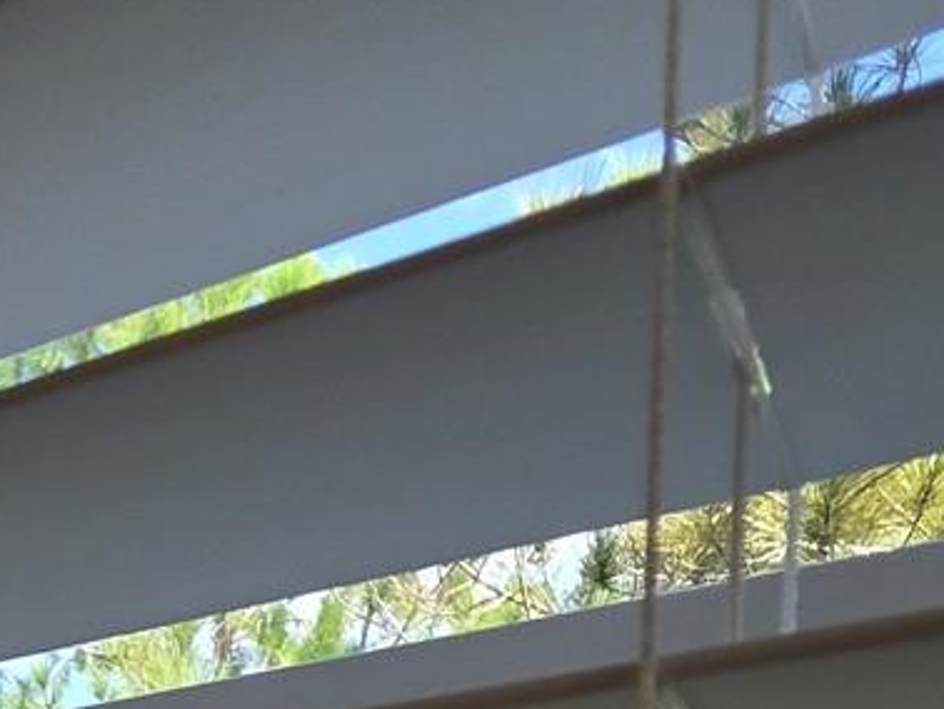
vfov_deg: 18.1
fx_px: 1501
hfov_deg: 34.1
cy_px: 1420
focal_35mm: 55
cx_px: 225
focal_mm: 2.2
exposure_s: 1/269
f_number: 1.9
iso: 40
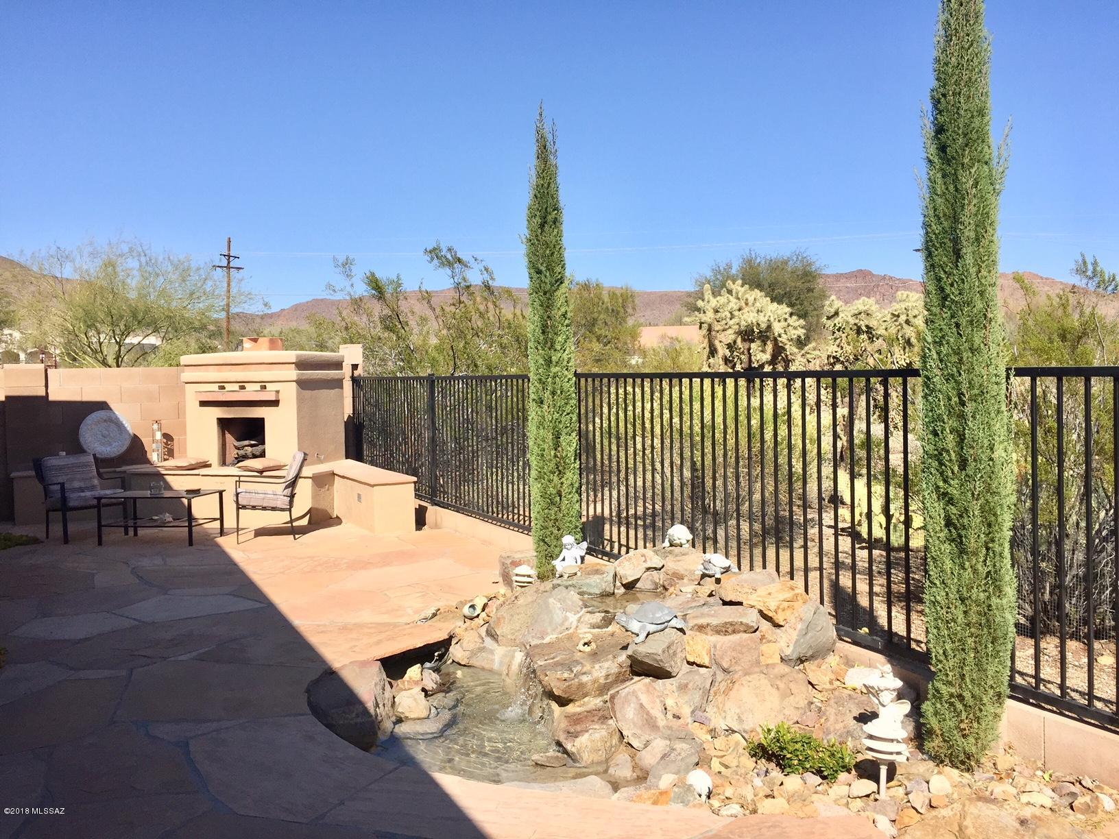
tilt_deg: -1.4
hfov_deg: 61.7
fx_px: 937
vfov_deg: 48.2
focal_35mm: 29
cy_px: 420
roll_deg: +0.5
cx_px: 560
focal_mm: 4.15
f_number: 2.2
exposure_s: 1/2198
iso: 32
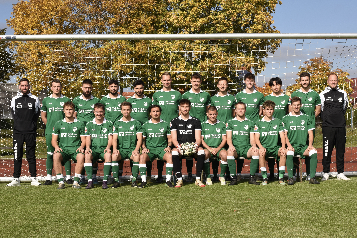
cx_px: 178
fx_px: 496
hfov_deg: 39.6
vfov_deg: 27.0
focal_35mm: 50
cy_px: 119
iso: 250
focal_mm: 50
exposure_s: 1/320
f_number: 14
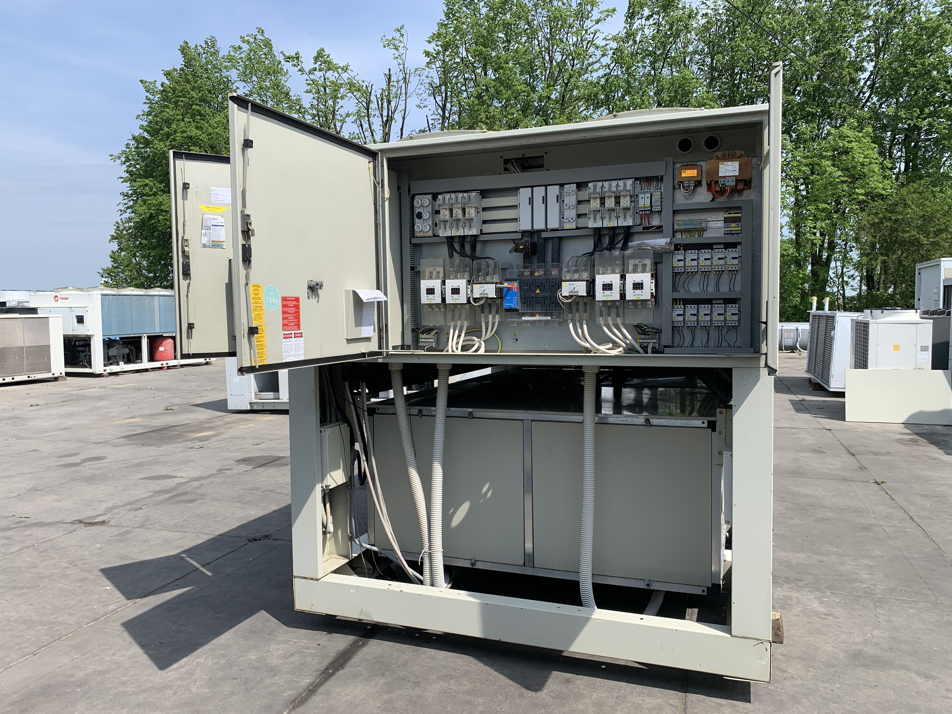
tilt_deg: -3.4
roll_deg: +0.6
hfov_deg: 67.3
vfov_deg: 53.1
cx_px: 476
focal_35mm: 26
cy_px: 357
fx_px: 715
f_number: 1.8
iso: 25
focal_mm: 4.25
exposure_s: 1/2208
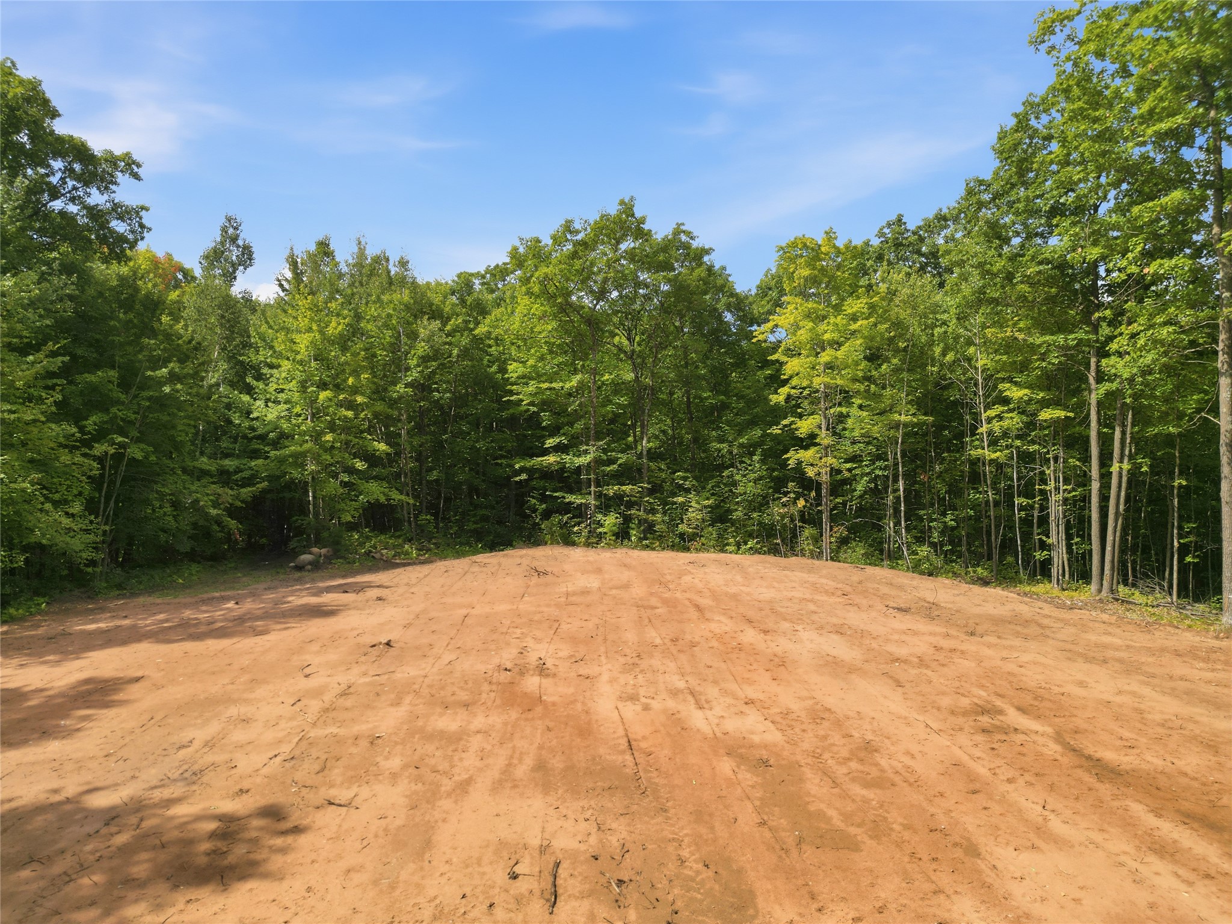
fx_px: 854
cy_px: 462
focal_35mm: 24
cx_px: 616
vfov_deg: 56.8
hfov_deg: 71.6
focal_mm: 6.7
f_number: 1.7
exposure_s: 1/400
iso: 100
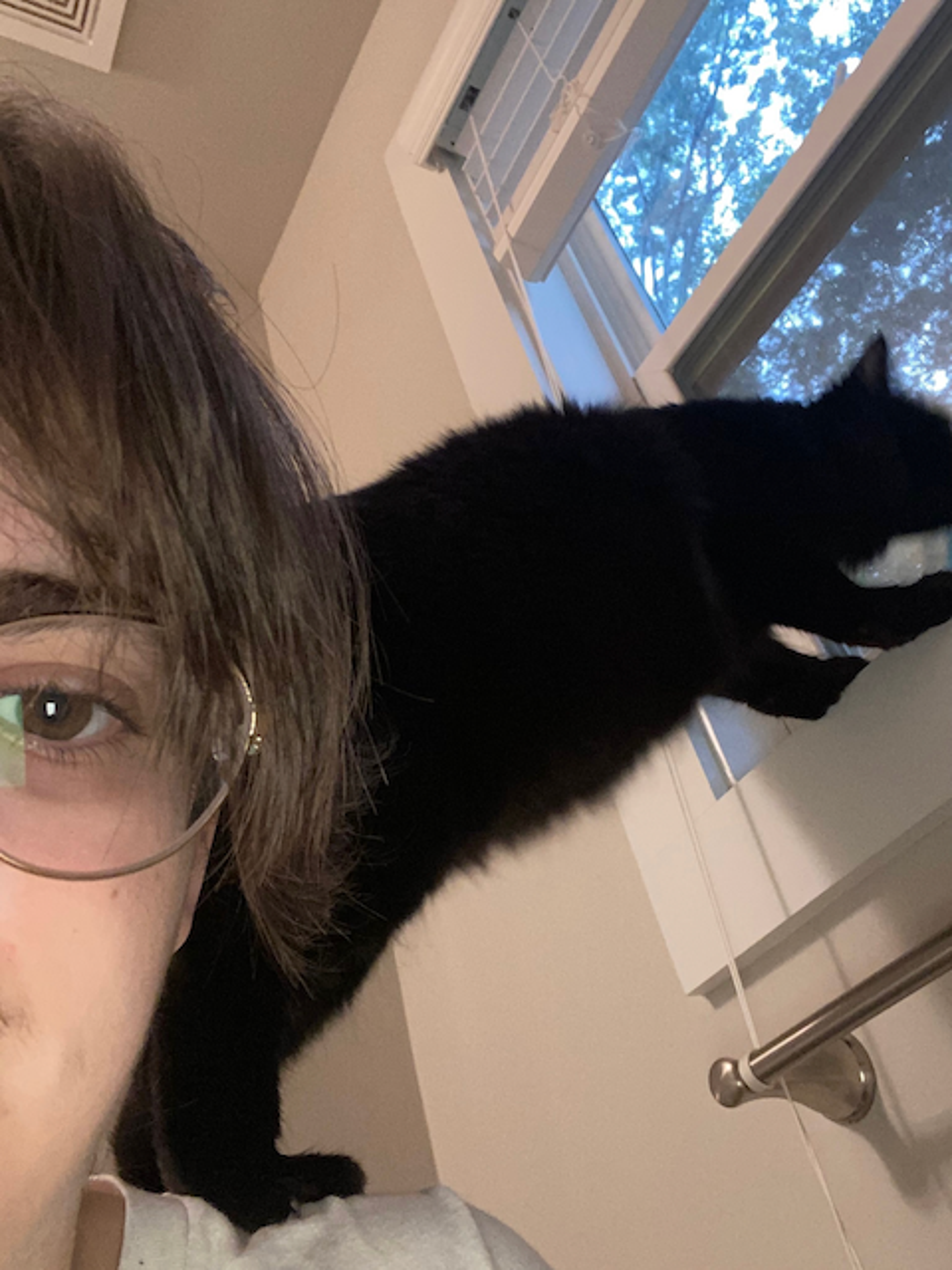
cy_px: 635
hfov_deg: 46.8
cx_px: 476
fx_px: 1100
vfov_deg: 60.0
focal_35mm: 30
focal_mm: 2.71
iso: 200
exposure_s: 1/30
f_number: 2.2
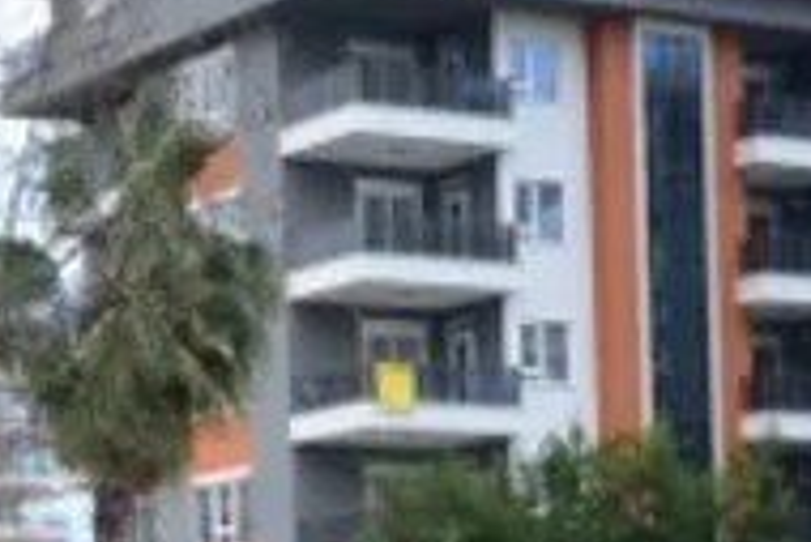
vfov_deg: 9.8
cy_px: 900
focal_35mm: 134
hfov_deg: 14.4
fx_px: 3021
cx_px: -341
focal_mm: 20
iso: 200
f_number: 5.6
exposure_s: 1/13
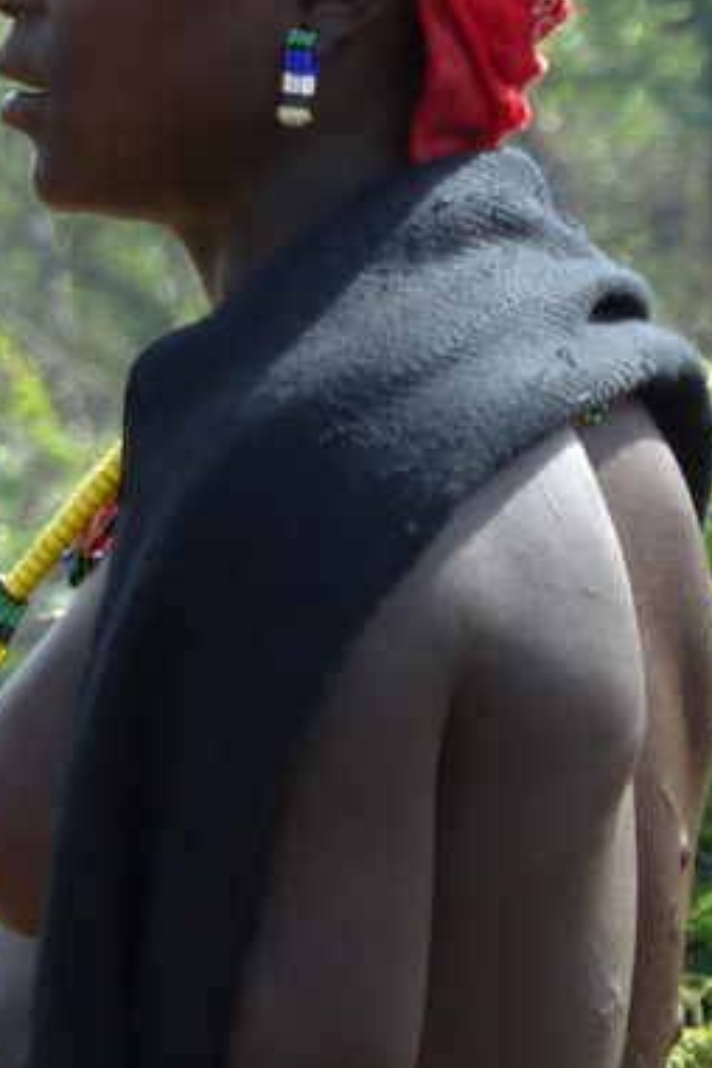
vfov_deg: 2.9
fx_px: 20913
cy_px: 348
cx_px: -199
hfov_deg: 1.9
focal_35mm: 705
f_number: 4
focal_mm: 46.5
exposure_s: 1/320
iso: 100
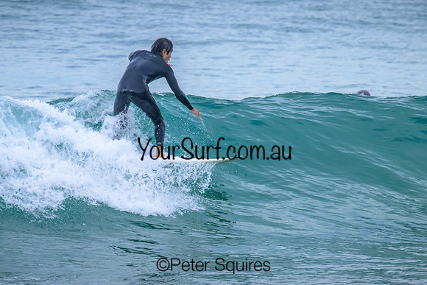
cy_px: 129
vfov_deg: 1.3
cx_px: 189
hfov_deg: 1.9
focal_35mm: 1099
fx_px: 13037
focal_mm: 800
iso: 1800
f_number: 11
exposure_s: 1/2000
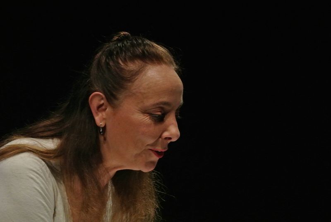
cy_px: 111
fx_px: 2733
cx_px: 166
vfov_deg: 4.6
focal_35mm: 297
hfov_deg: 6.9
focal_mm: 110
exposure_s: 1/100
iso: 3200
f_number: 5.6
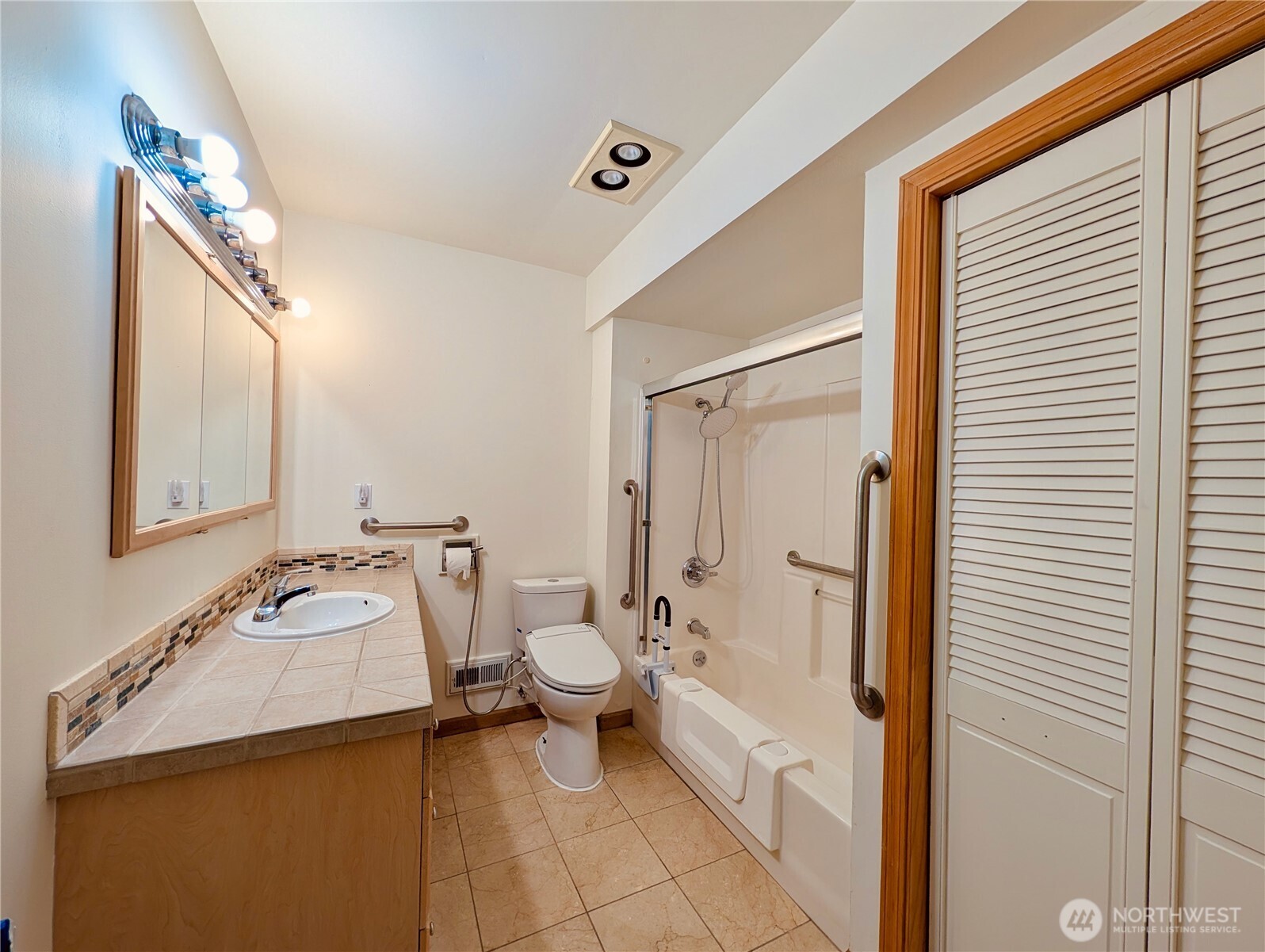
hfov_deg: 110.5
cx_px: 632
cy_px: 476
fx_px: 439
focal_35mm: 12
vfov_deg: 94.6
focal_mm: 2.02
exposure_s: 1/120
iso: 53
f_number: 1.7
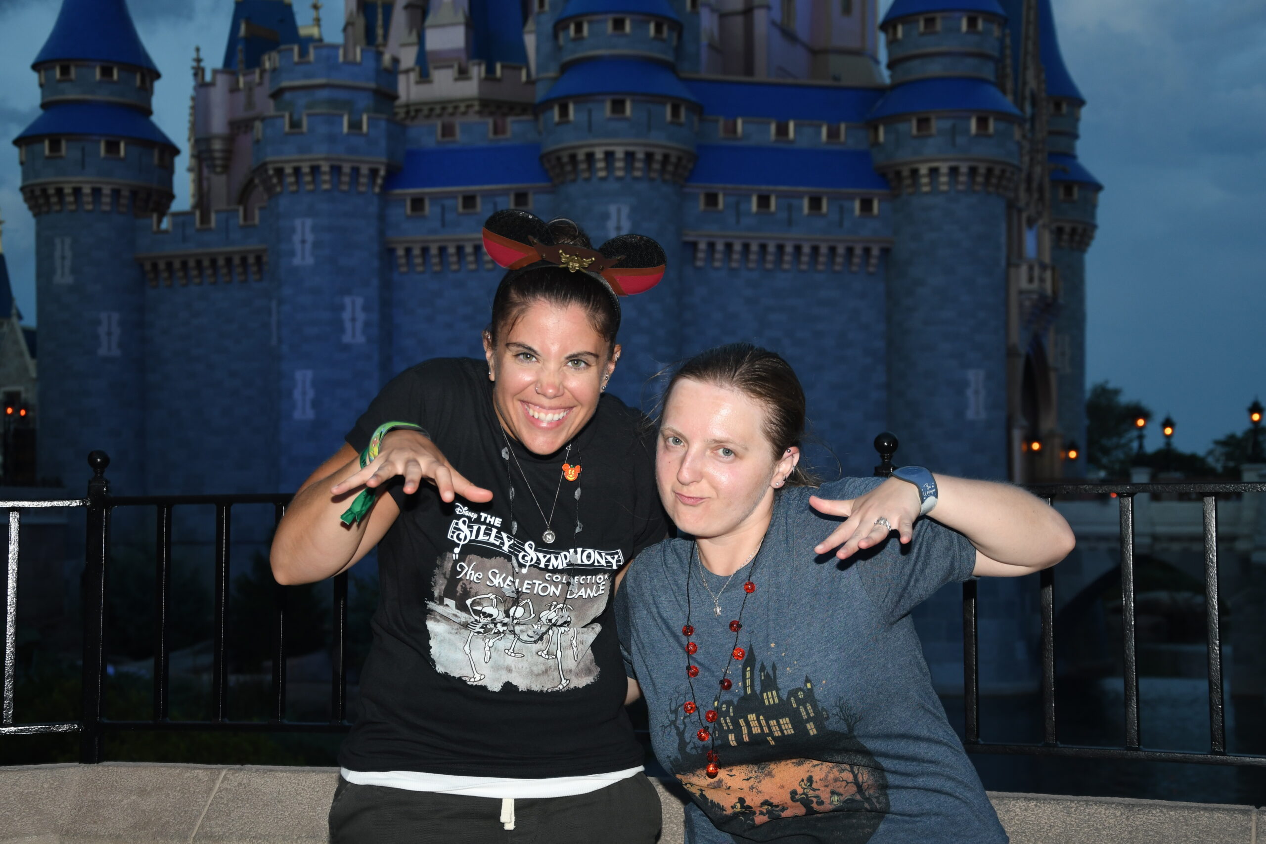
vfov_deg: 21.6
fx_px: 2215
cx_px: 633
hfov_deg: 31.9
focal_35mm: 63
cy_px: 422
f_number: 5.6
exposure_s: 1/60
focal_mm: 42
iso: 400
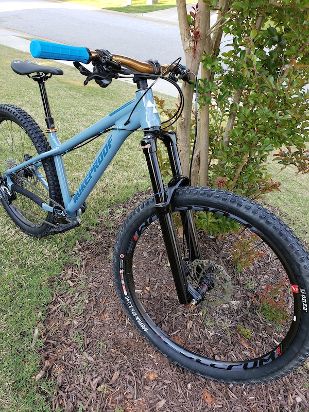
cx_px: 154
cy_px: 206
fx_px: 309
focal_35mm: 26
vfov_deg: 67.3
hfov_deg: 53.1
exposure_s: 1/120
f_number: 2.4
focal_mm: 4.3
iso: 64
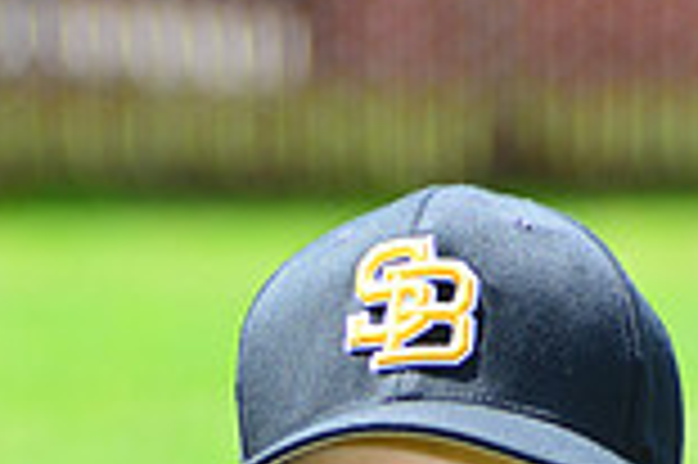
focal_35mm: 750
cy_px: 840
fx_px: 14526
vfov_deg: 1.8
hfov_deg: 2.8
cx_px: 473
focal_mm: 200
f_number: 8
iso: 200
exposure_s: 1/200
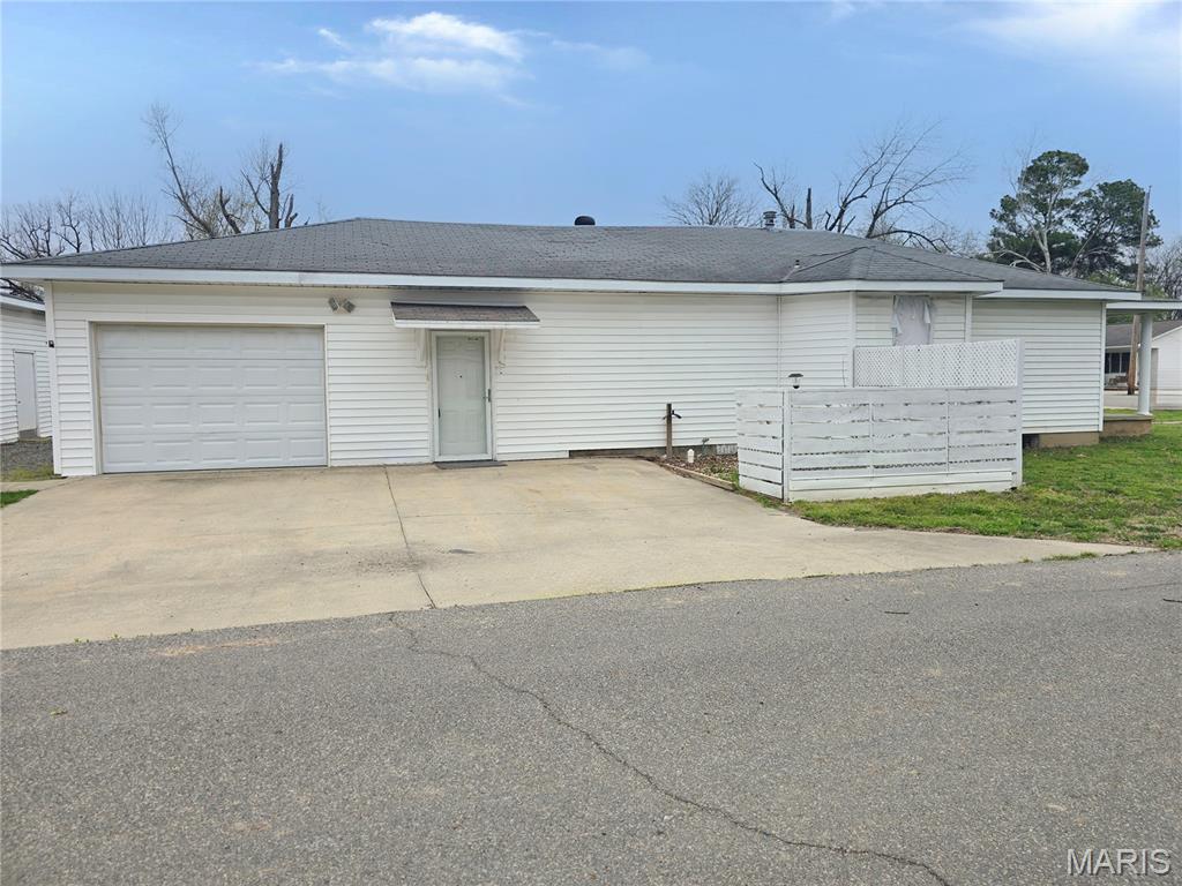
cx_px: 591
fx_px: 785
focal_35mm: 23
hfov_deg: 73.9
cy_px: 443
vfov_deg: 58.9
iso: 12
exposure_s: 1/298
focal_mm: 6.3
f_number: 1.7
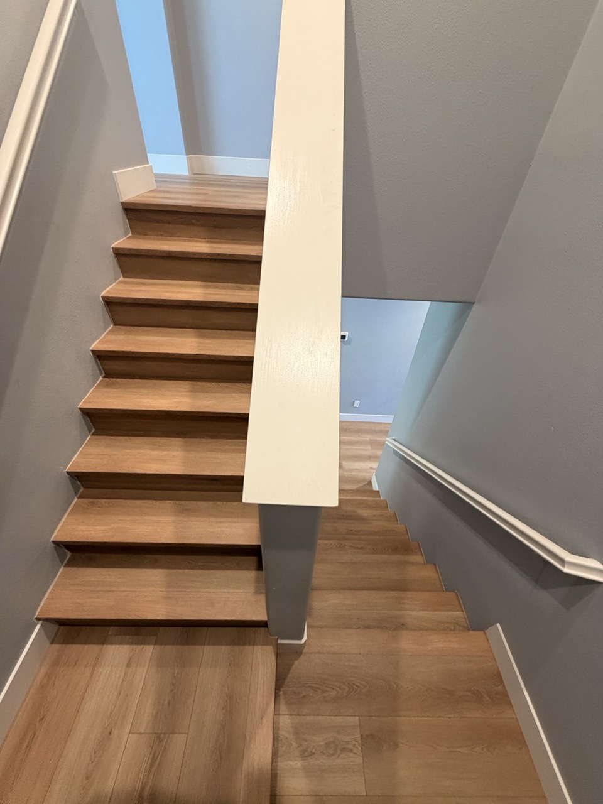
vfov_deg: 102.1
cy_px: 402
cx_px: 302
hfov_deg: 85.7
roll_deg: -3.5
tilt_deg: -40.3
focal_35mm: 14
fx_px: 325
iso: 250
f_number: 2.2
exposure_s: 1/60
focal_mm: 2.22
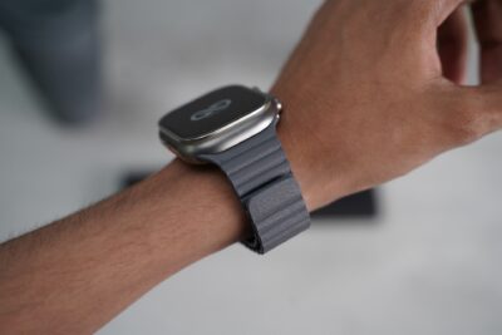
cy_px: 168
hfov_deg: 38.2
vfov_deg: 26.0
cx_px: 251
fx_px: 725
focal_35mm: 52
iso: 1250
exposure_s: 1/90
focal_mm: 52
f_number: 3.5
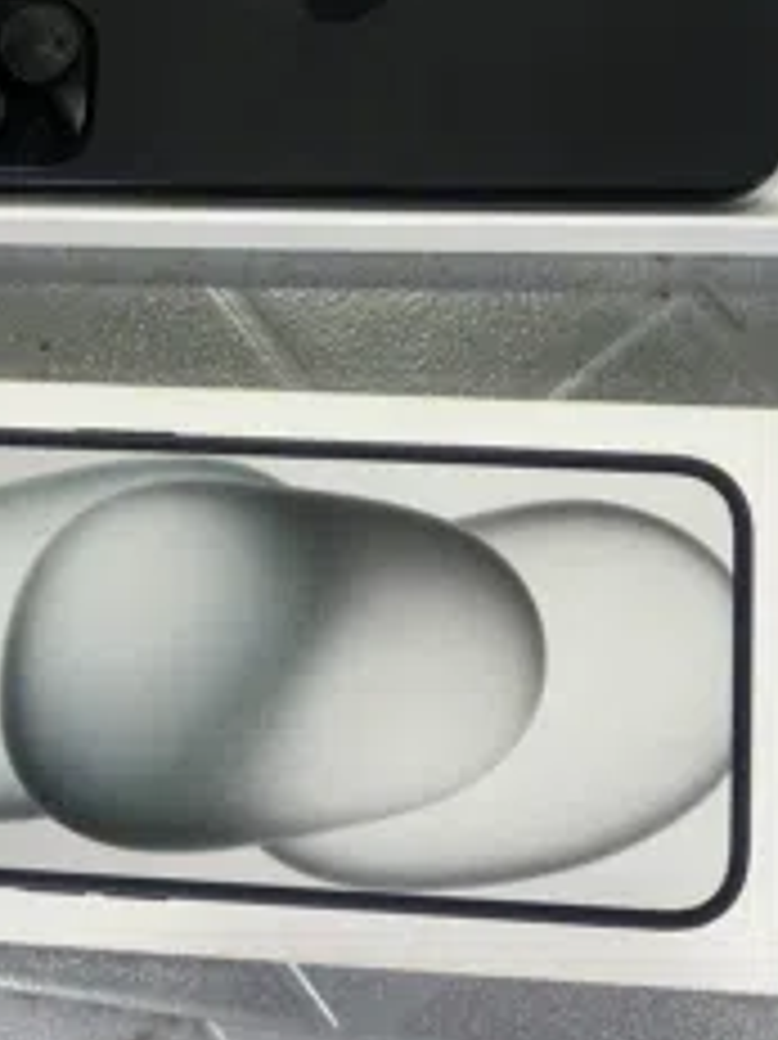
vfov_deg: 41.8
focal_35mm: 45
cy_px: 387
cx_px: 342
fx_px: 1350
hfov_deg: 32.1
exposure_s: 1/50
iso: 125
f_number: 1.5
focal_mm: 5.7
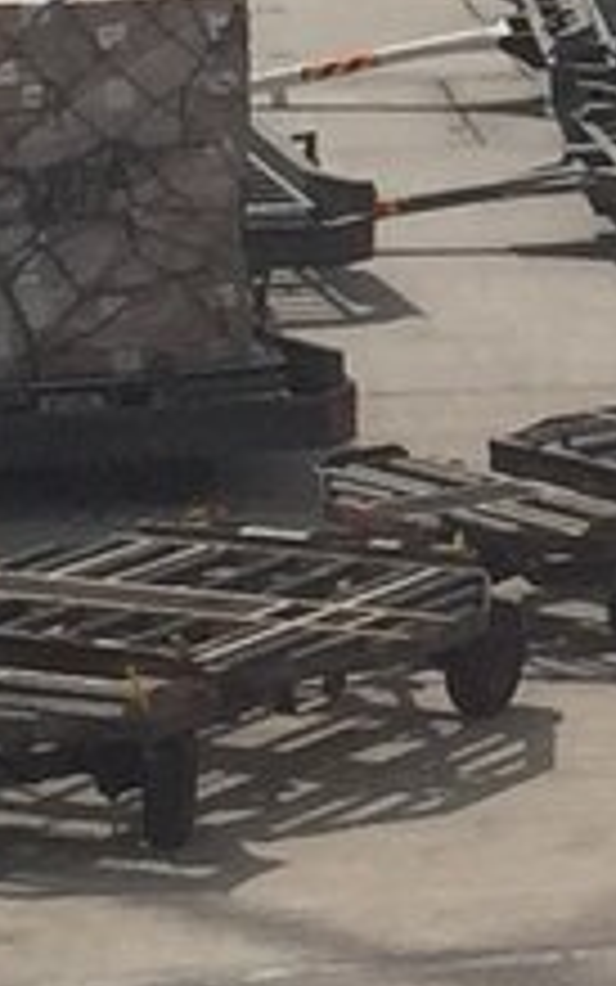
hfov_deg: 4.6
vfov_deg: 7.7
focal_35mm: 269
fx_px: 7221
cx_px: 2028
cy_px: -275
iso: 32
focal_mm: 4.15
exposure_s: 1/2475
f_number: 2.2
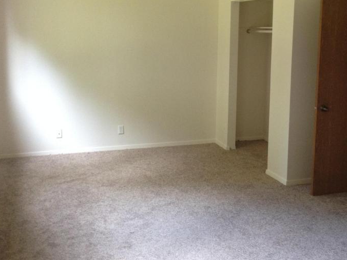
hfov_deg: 37.6
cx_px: 241
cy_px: 105
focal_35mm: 50
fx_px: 501
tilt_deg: -9.6
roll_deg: -2.1
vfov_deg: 29.0
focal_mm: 4.12
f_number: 2.4
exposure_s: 1/20
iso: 160
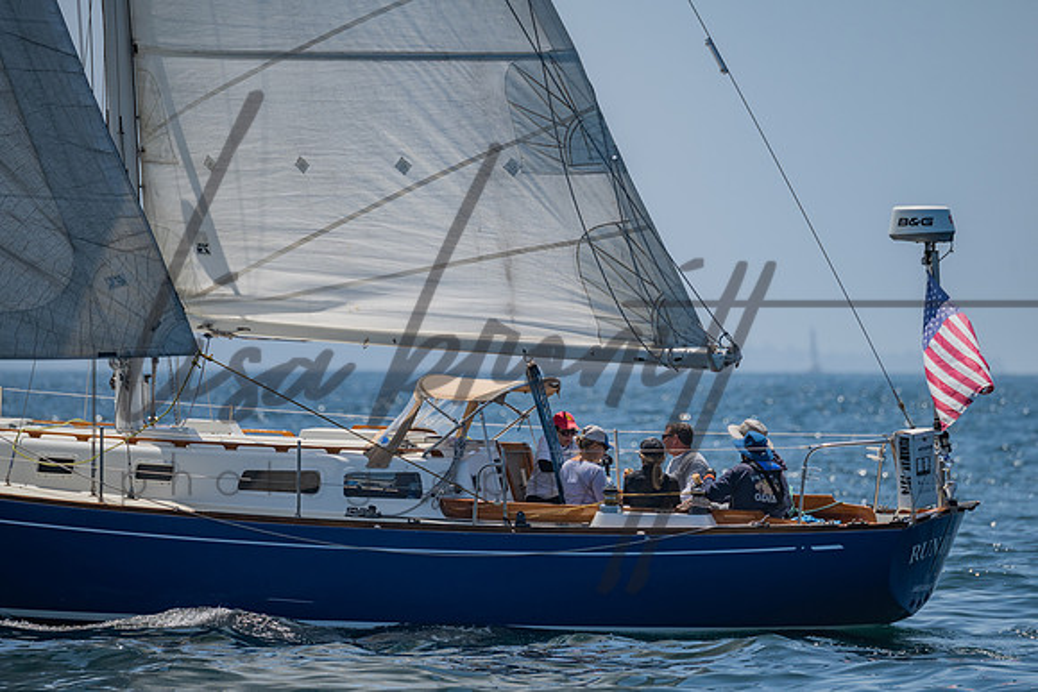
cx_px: 588
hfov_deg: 4.5
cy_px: 388
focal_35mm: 456
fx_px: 13143
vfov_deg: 3.0
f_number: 6.3
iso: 250
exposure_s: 1/2000
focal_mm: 400
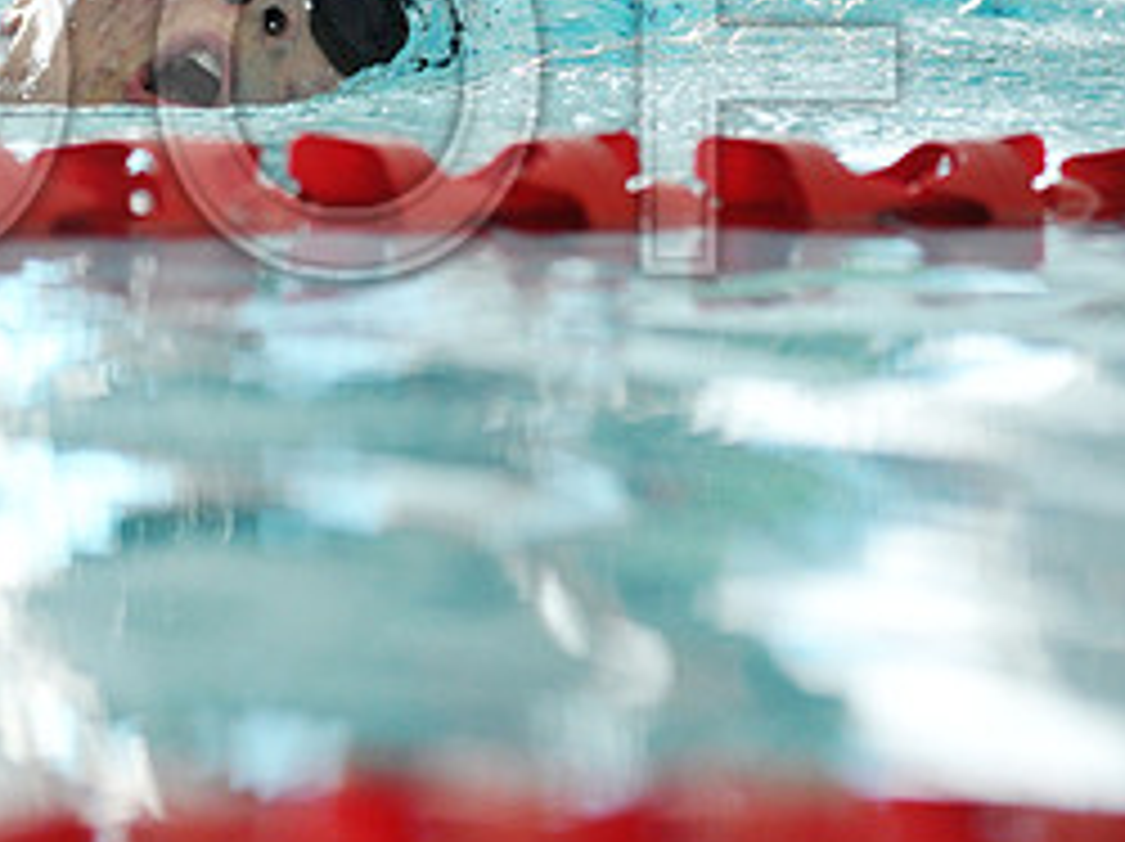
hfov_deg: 3.0
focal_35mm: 670
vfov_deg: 2.2
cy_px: 81
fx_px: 21754
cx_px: -158
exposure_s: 1/1250
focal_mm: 300
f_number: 5
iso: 1600
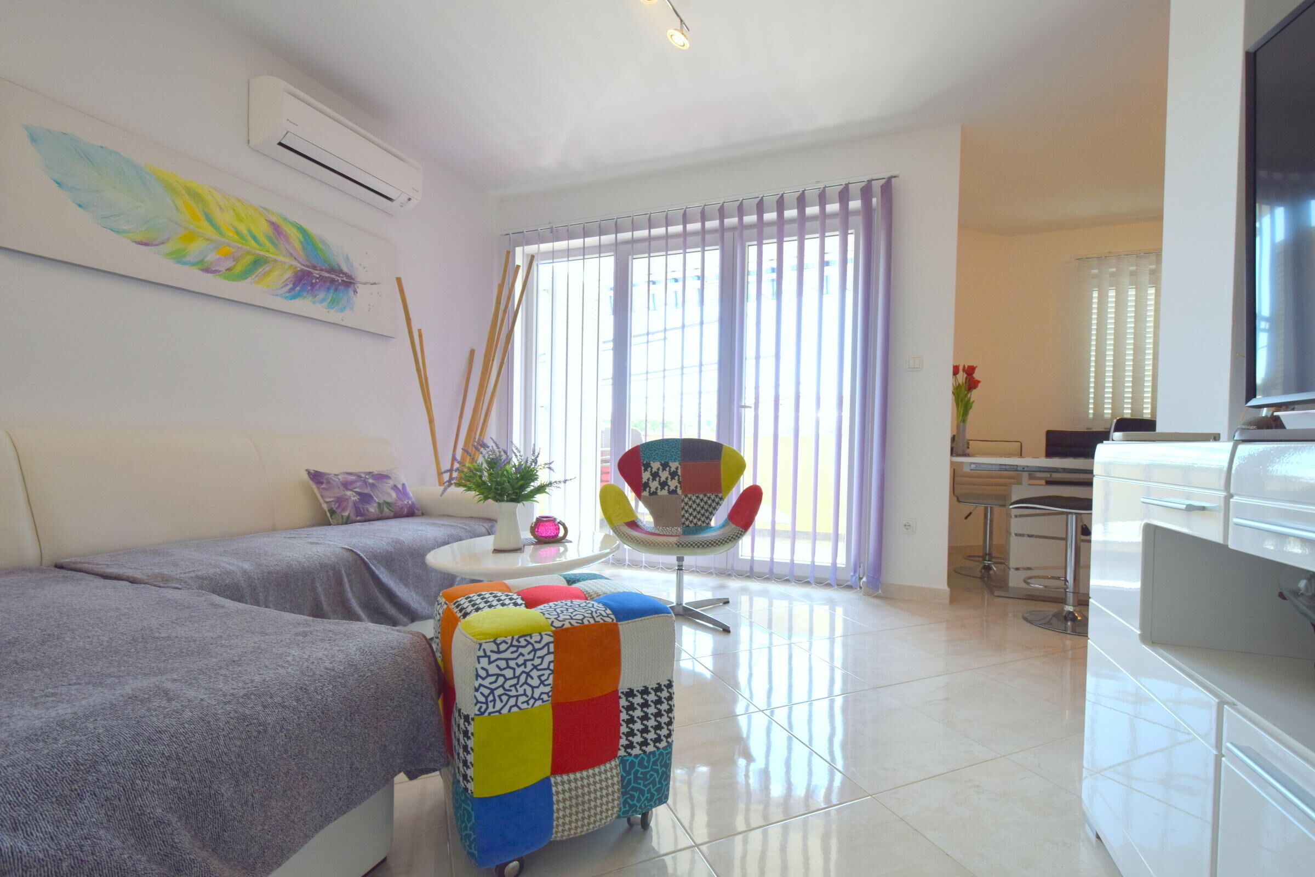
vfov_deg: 77.3
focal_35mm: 15
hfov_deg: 100.4
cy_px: 438
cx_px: 658
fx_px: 548
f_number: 6.3
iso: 400
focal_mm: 10
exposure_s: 1/160
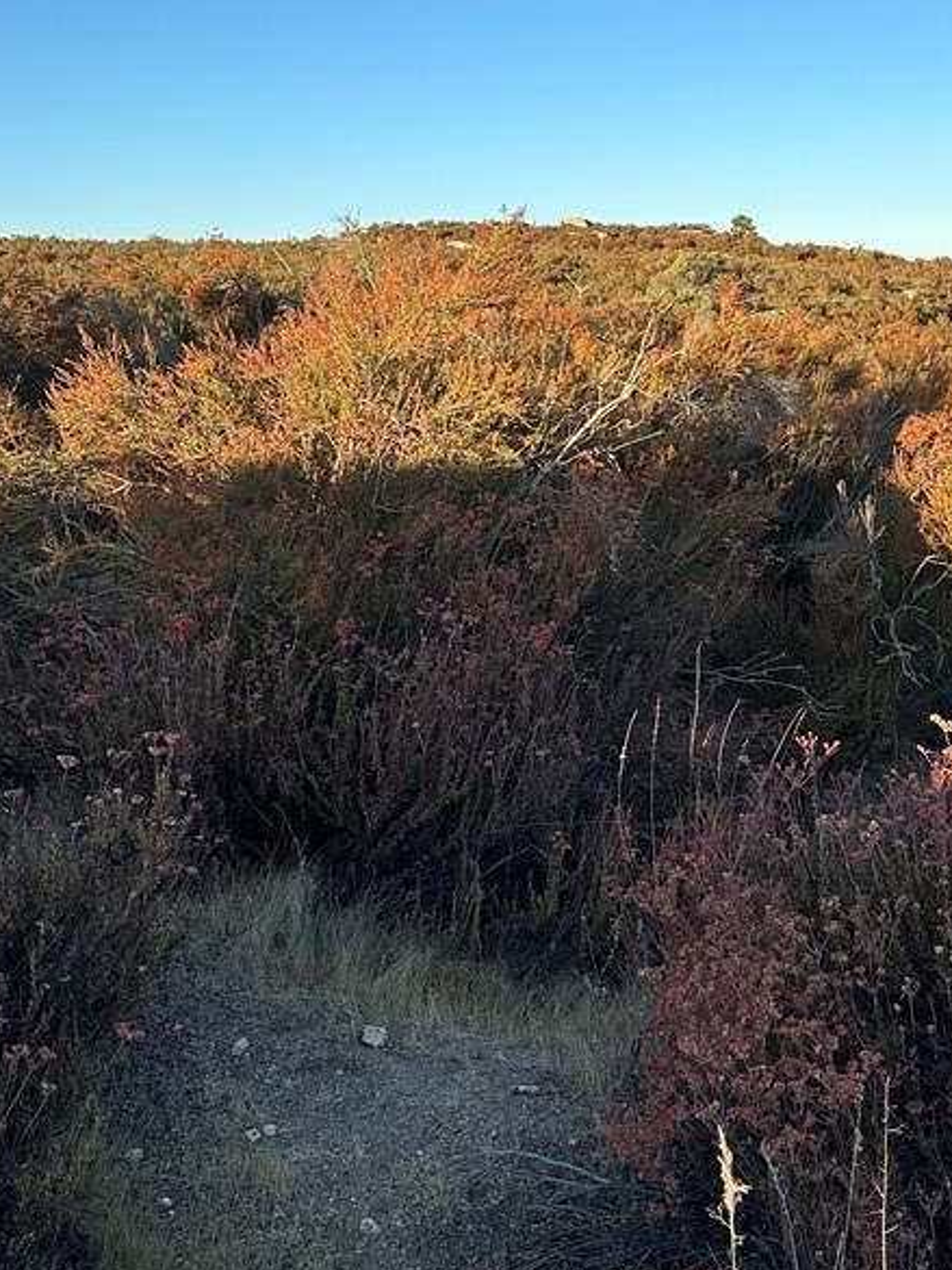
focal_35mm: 42
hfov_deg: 33.9
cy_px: 517
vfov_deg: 44.6
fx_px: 1540
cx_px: 674
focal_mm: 6.86
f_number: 1.78
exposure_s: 1/1721
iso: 80
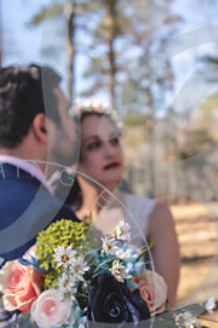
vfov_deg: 41.9
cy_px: 184
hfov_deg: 28.5
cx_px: 88
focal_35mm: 47
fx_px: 428
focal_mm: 24
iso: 100
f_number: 2.8
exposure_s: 1/1250
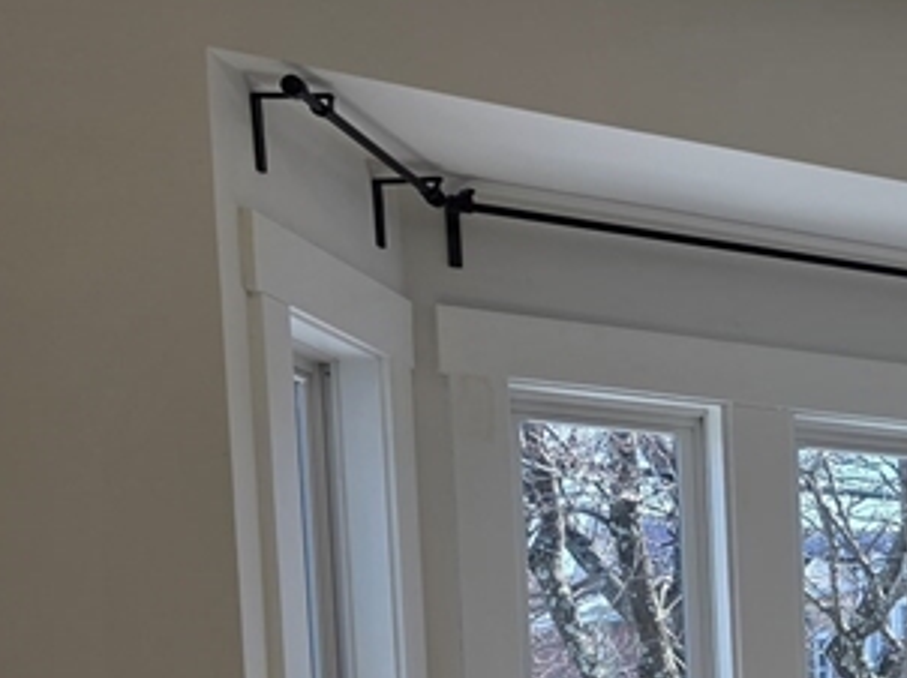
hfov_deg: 20.7
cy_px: 873
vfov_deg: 17.7
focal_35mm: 78
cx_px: 1424
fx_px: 2042
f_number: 1.7
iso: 12
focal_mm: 6.3
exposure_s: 1/130
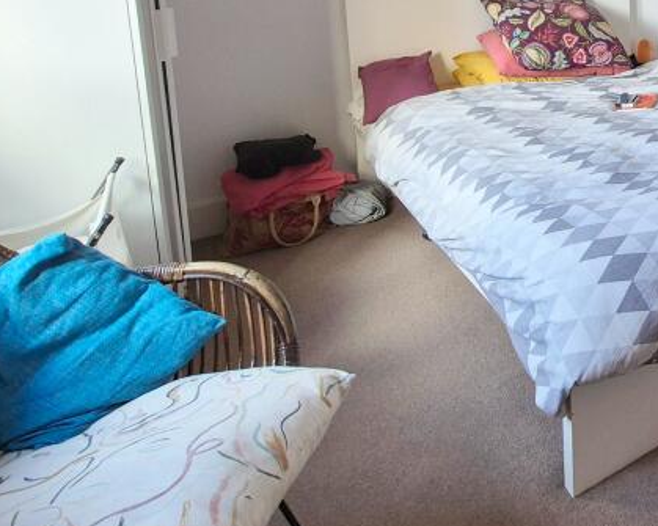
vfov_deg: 42.0
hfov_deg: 47.2
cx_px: 663
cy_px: 22
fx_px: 604
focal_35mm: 31
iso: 100
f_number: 2.2
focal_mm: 2.2
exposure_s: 1/50
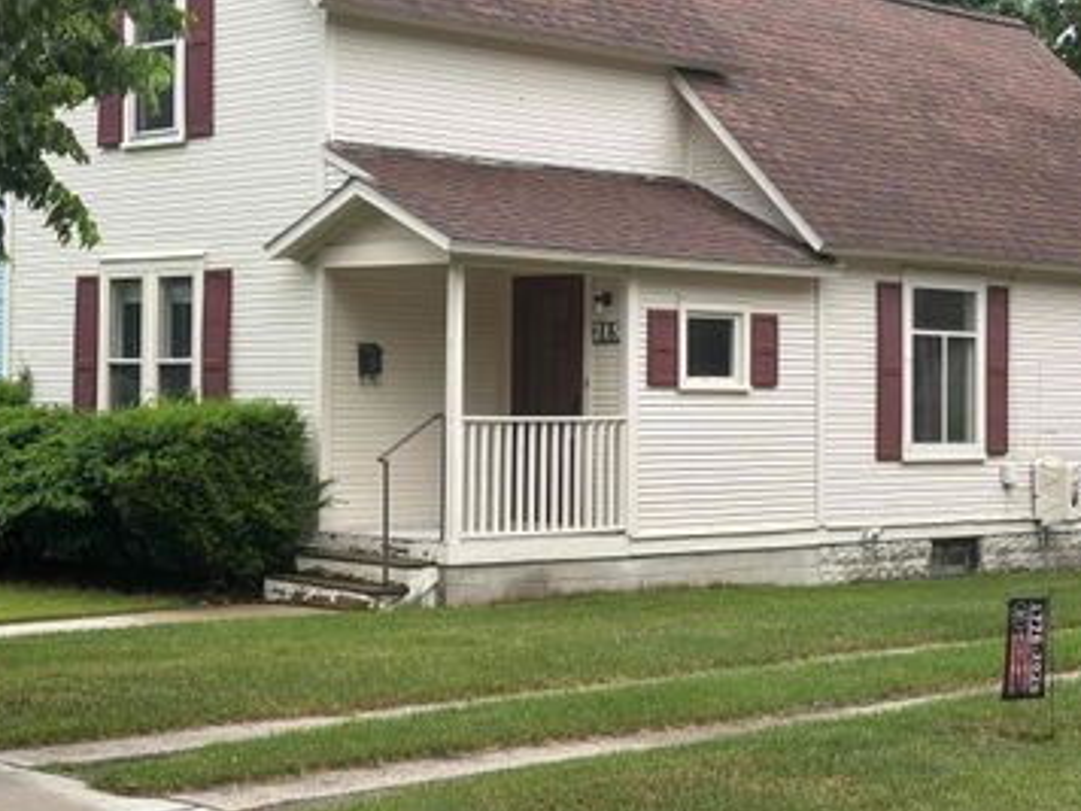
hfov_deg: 26.7
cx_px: 574
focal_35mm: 73
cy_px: 323
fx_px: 2280
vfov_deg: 20.1
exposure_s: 1/792
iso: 32
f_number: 1.6
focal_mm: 5.96
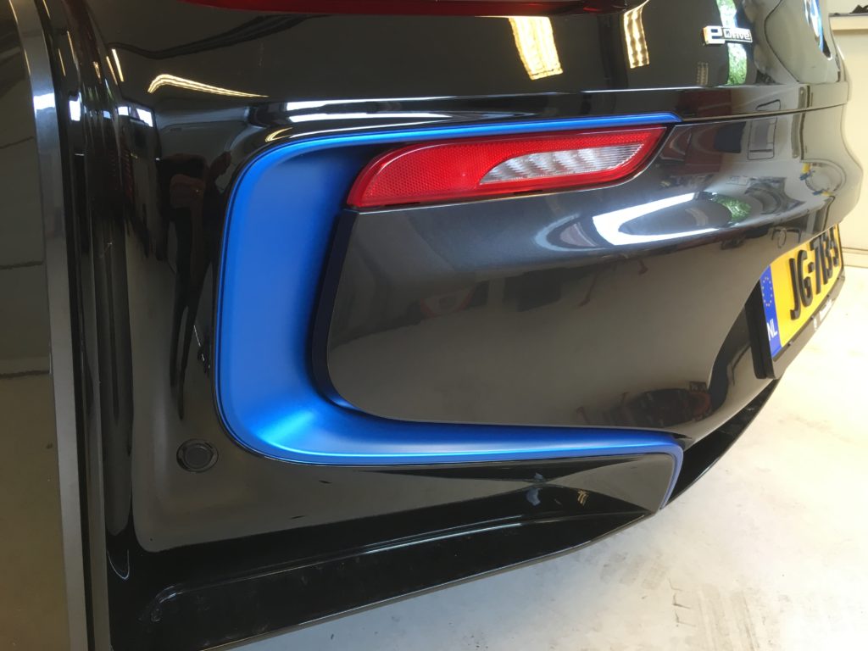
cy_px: 326
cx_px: 434
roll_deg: +0.2
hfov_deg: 61.7
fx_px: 727
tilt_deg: -19.0
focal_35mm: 29
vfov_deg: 48.2
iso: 80
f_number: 2.2
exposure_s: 1/33
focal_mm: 4.15
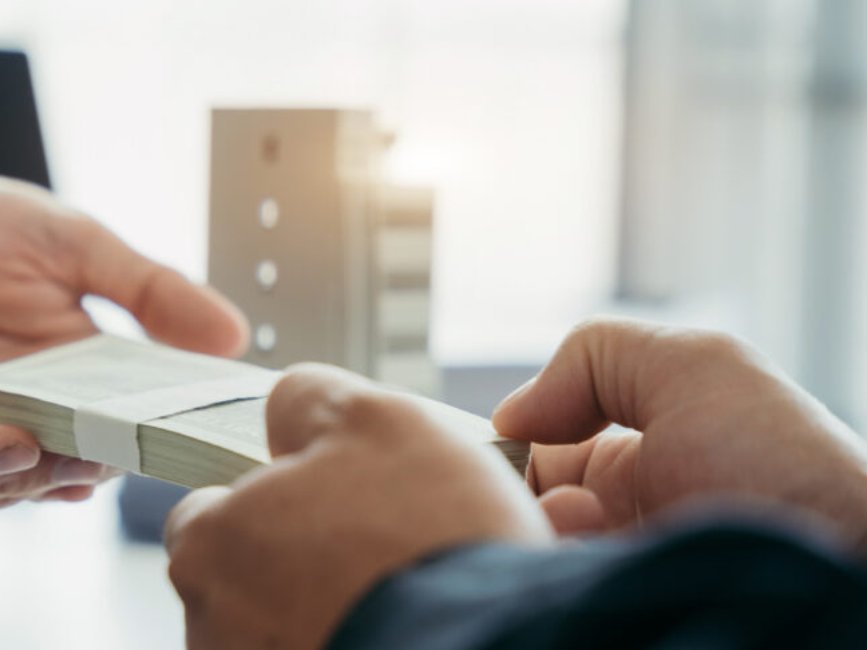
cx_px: 151
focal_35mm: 133
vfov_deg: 11.1
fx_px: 3331
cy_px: 451
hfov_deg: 14.7
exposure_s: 1/125
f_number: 2.8
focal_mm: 70
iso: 250
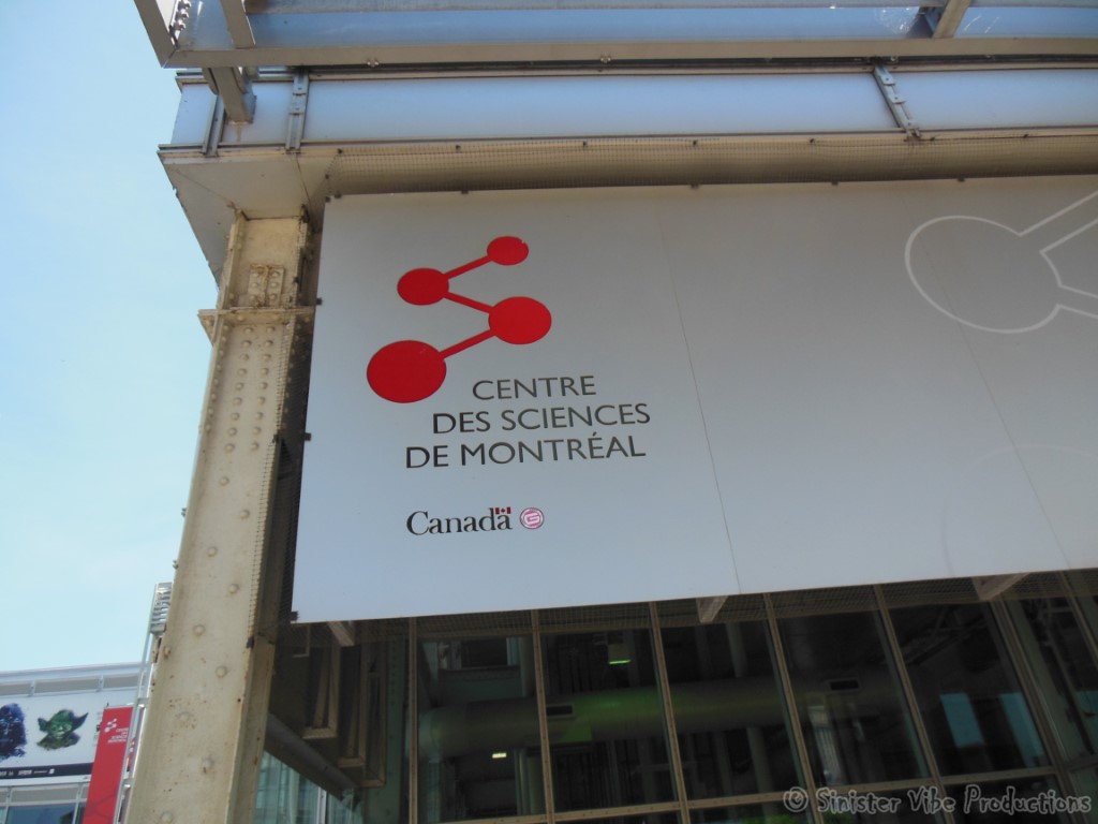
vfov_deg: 54.9
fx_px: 793
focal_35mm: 25
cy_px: 412
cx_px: 549
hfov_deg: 69.4
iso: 125
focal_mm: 4.5
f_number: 3.2
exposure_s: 1/640
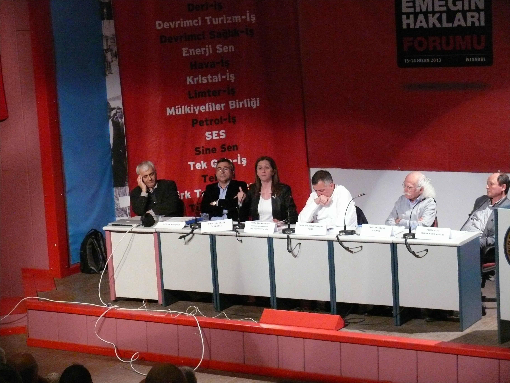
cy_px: 192
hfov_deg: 20.9
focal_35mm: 94
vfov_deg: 15.7
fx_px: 1385
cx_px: 255
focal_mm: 19.8
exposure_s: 1/25
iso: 800
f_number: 3.2
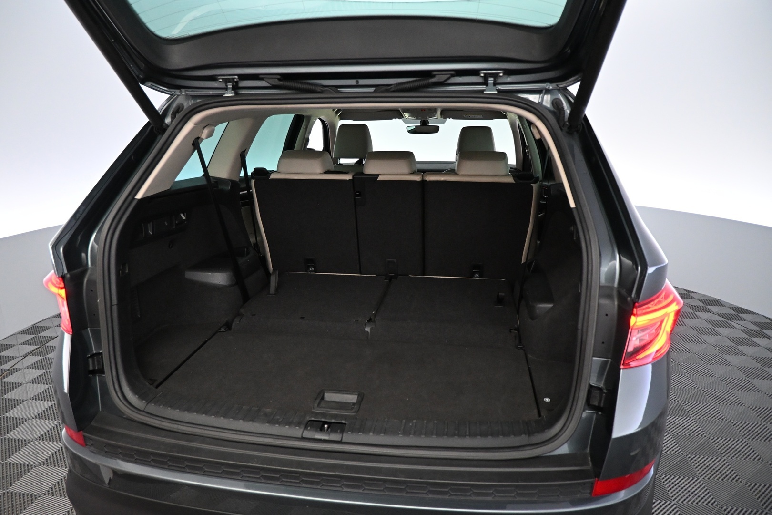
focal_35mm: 24
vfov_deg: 53.1
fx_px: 515
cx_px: 386
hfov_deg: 73.7
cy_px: 258
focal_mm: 16
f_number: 3.5
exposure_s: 1/125
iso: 3200
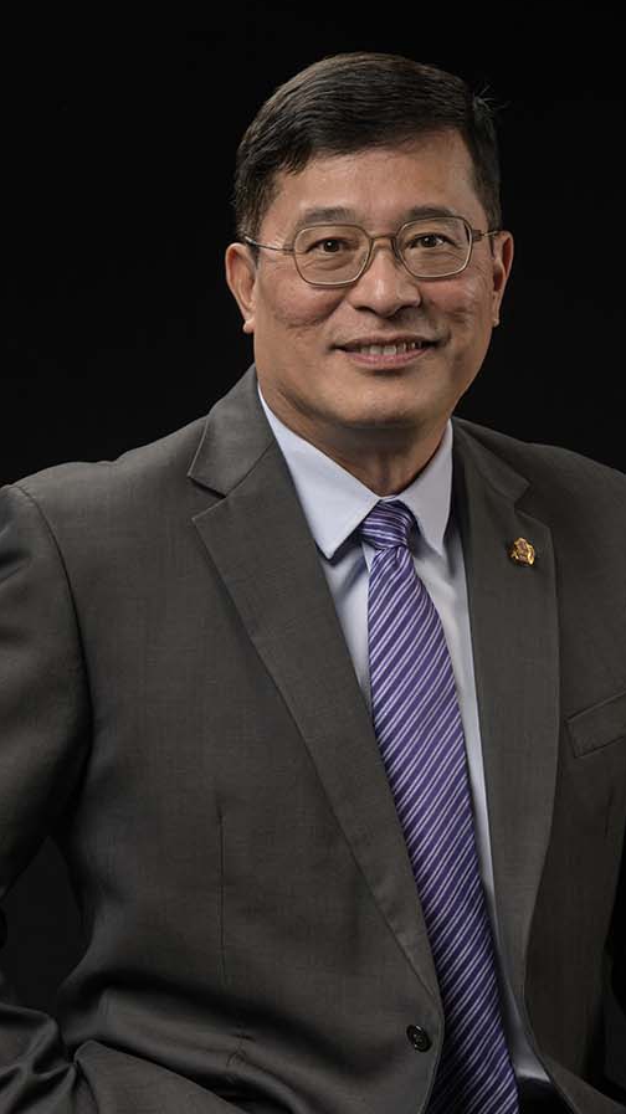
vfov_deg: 15.0
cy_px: 796
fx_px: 4223
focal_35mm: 143
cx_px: 335
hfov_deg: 8.5
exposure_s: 1/200
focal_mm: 85
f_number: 8
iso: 250
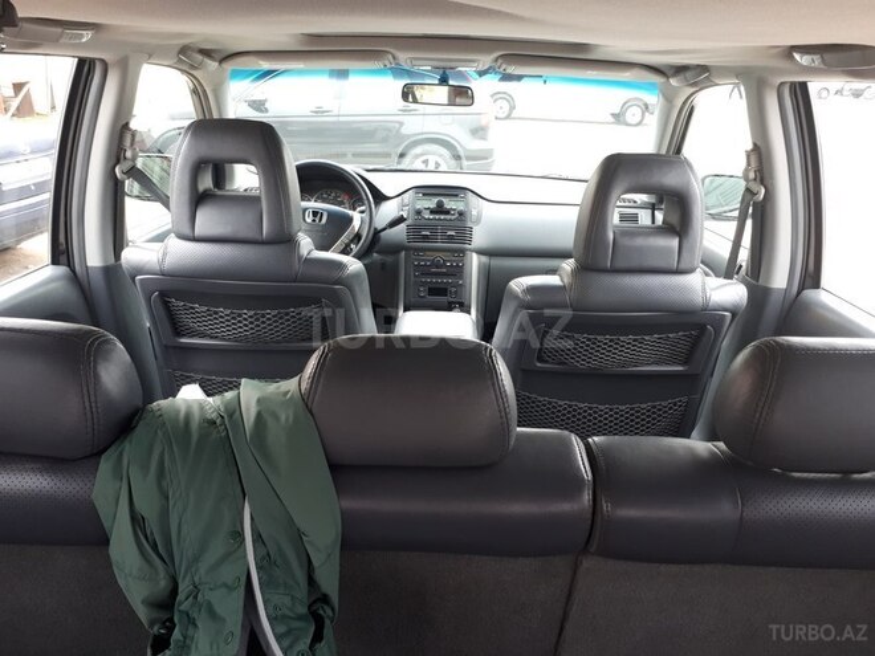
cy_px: 328
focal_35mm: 27
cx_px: 438
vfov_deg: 51.4
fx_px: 682
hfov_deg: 65.3
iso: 100
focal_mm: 3.6
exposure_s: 1/33
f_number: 1.9
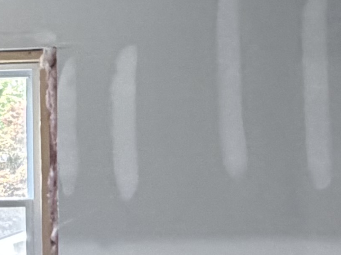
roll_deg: +0.6
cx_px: 60
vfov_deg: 14.8
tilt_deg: +9.3
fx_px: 975
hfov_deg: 19.6
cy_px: 35
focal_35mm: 99
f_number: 2.2
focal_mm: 2.22
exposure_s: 1/60
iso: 200
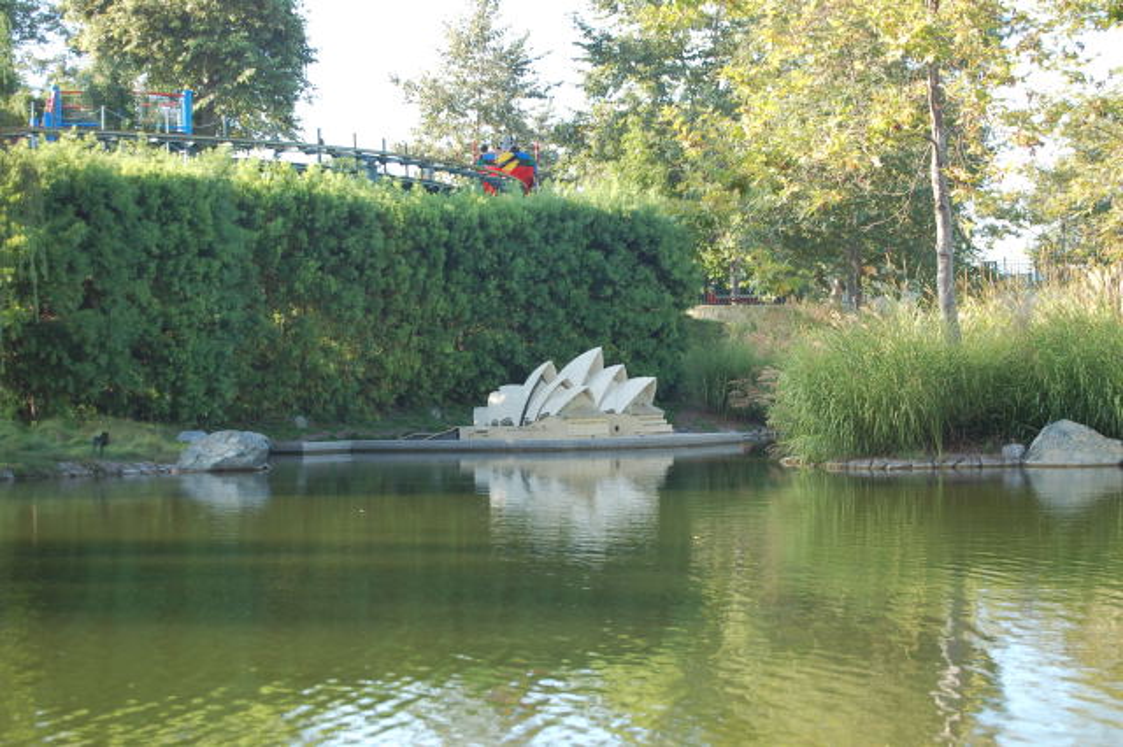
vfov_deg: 16.5
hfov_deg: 24.6
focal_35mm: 82
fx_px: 2572
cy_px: 374
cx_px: 562
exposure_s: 1/125
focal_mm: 55
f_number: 5.6
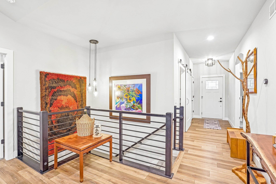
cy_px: 92
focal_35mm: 16
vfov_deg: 73.7
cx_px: 138
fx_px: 123
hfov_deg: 96.7
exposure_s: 1/5
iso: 400
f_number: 8
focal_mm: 16
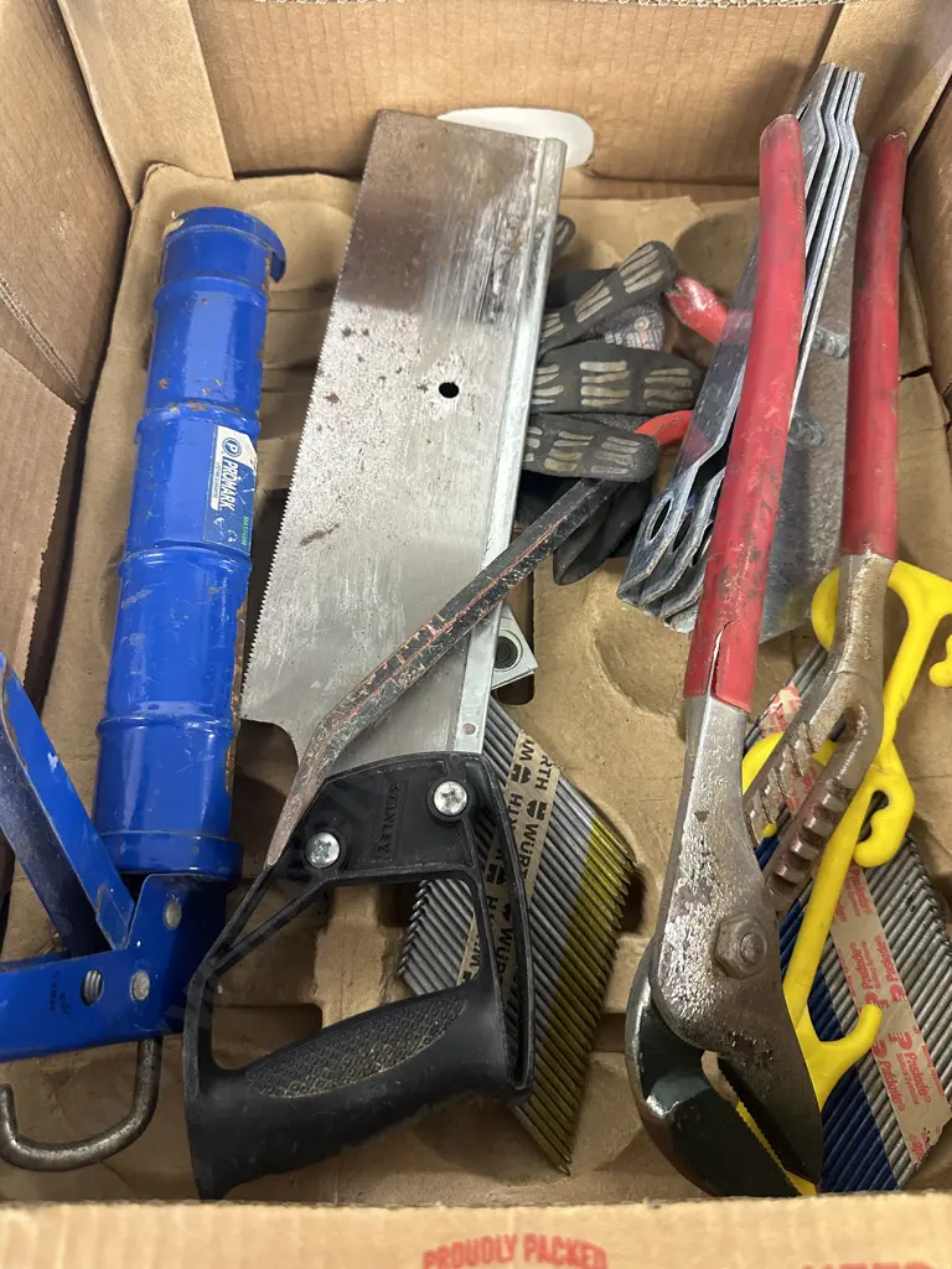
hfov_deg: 56.8
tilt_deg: -70.9
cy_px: 634
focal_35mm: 24
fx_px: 880
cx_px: 476
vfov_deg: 71.6
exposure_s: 1/50
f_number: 1.78
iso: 400
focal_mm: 6.86
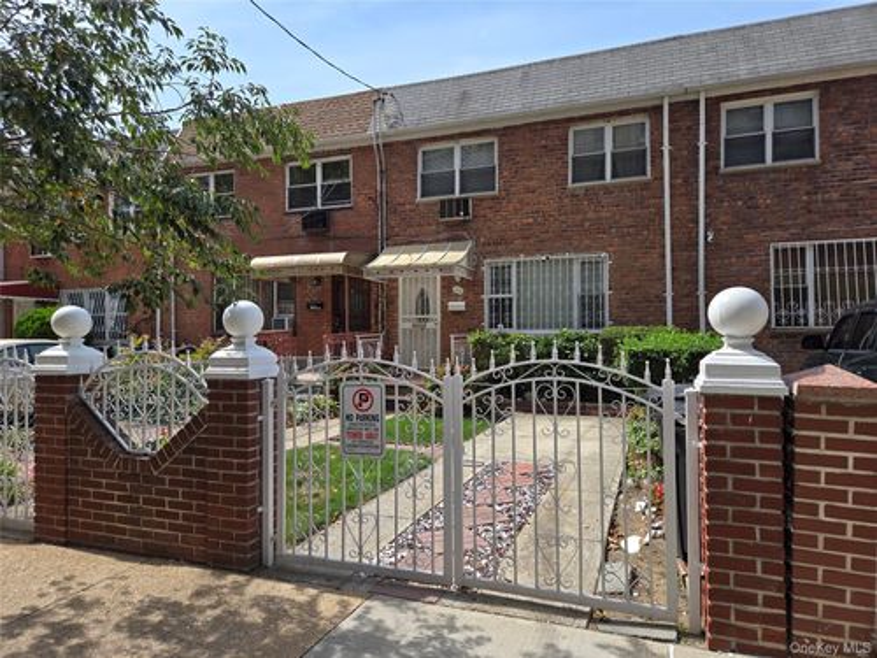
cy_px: 329
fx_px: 583
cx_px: 438
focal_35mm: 23
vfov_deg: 58.9
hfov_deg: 73.9
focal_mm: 5.4
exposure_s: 1/1090
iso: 25
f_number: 1.8
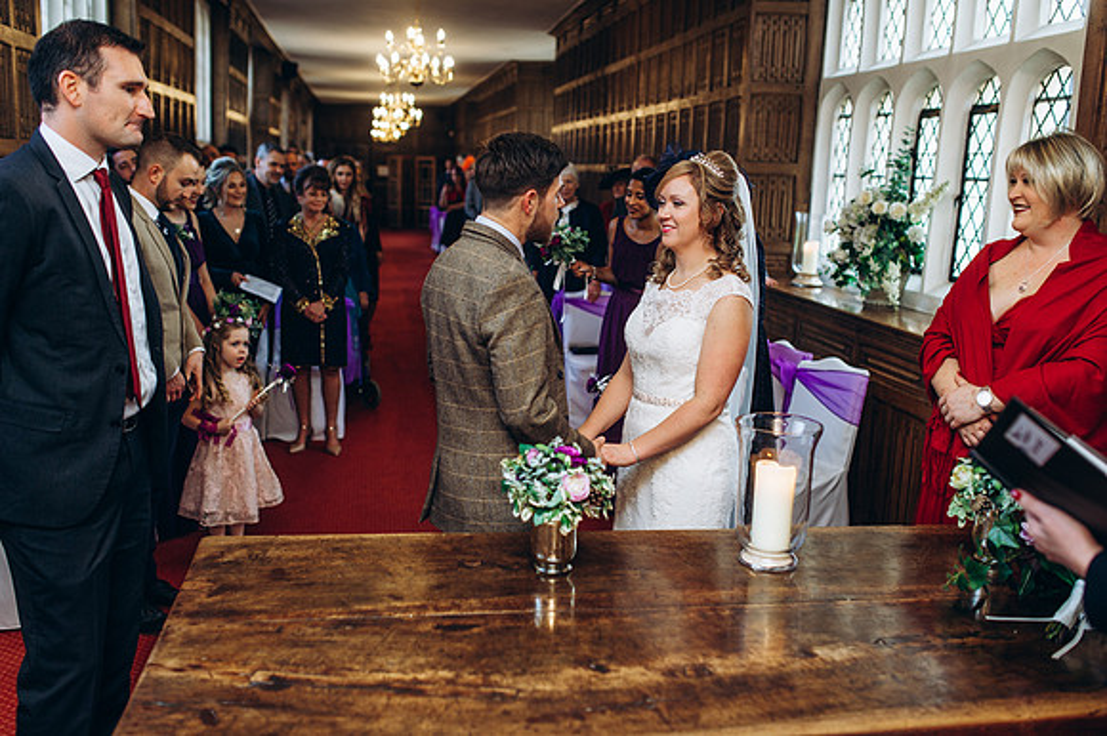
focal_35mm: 35
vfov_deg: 37.8
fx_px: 1076
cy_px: 368
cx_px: 554
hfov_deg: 54.5
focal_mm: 35
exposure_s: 1/125
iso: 160
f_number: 2.5
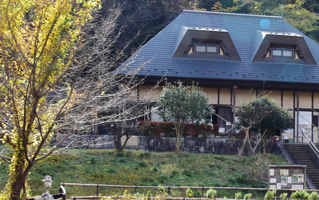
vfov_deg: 14.0
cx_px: 314
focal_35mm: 93
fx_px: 810
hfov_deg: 21.5
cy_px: 99
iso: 400
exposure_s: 1/100
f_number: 14
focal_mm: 27
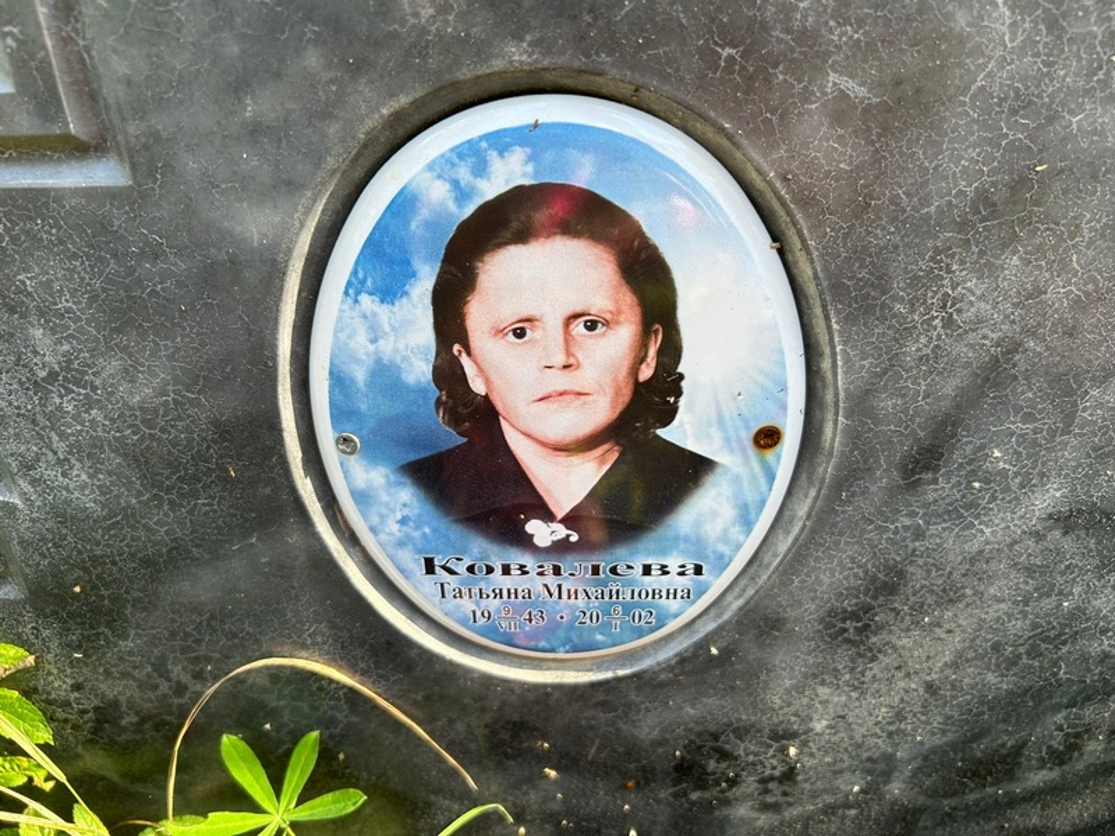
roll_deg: -1.5
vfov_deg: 53.1
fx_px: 837
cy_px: 418
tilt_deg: -32.2
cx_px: 558
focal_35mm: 26
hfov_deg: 67.3
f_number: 1.5
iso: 50
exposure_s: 1/309
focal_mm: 5.7
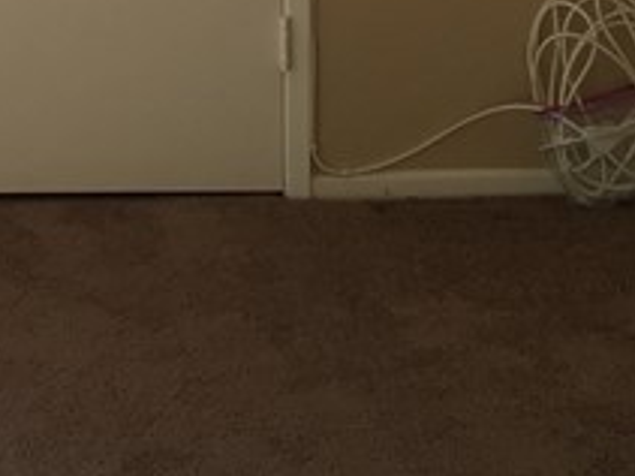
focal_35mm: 141
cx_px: -400
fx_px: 2585
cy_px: -431
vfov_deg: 9.9
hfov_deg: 13.0
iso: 32
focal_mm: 4.15
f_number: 2.2
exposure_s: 1/120
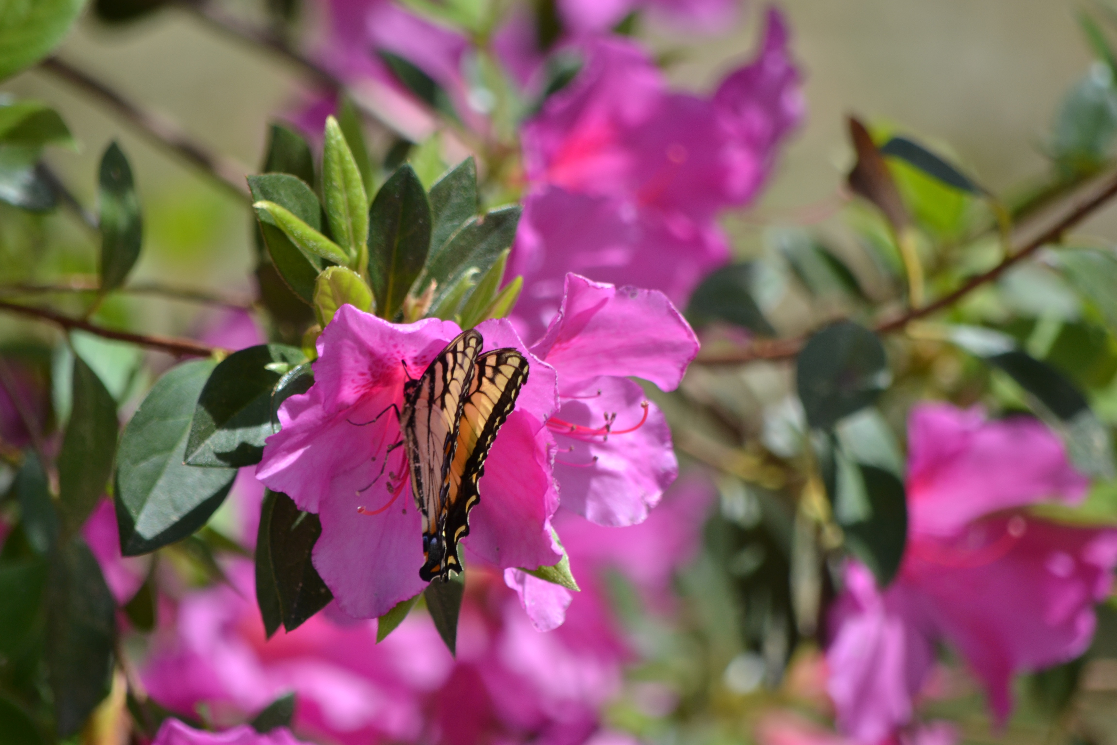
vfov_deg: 3.1
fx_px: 13961
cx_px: 558
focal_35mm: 450
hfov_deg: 4.6
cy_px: 372
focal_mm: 300
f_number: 5.6
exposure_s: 1/500
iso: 200
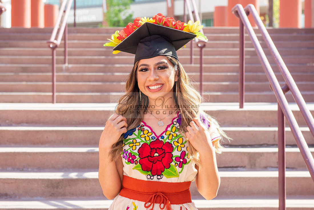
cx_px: 157
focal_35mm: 73
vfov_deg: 18.6
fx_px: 641
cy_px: 105
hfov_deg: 27.5
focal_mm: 70
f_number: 6.3
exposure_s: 1/250
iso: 200
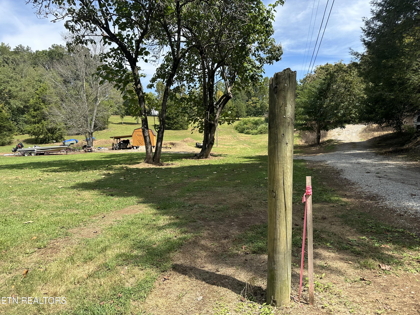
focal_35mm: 24
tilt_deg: -2.0
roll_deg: +0.6
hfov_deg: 71.6
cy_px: 158
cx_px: 210
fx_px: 291
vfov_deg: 56.8
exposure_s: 1/2252
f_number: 1.78
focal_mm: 6.86
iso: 80
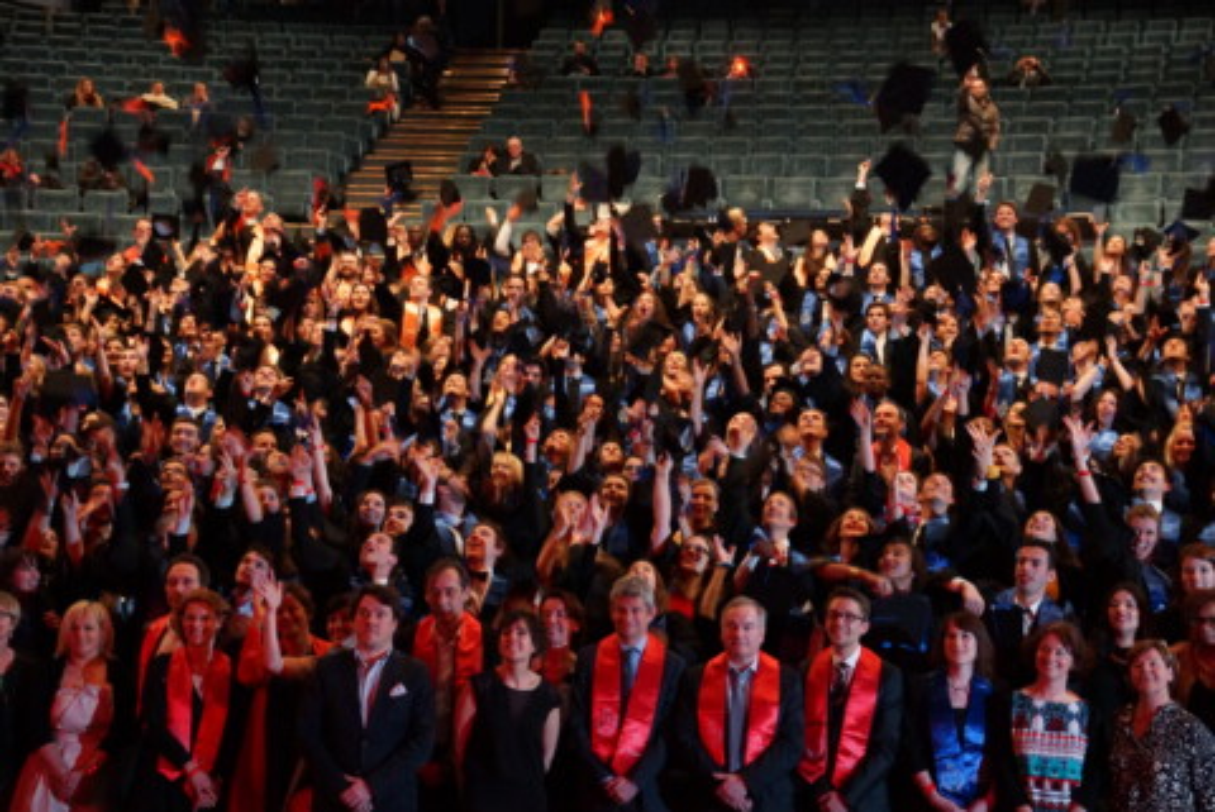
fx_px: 2533
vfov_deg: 18.2
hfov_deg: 27.0
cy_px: 406
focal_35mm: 75
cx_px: 608
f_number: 5
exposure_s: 1/25
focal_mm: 50
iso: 1600
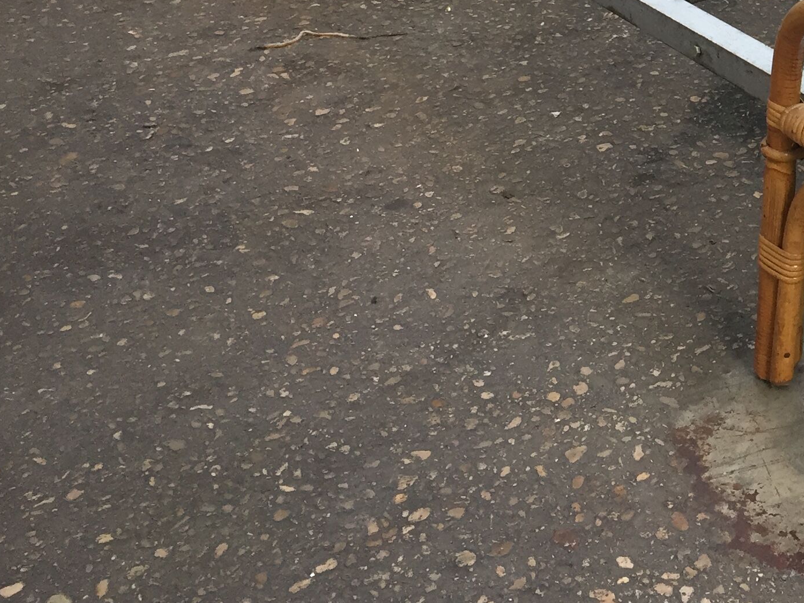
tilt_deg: -21.6
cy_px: -29
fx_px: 1579
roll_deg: +0.9
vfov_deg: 20.8
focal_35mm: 68
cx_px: 911
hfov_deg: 26.1
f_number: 2.2
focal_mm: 4.15
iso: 32
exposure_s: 1/33
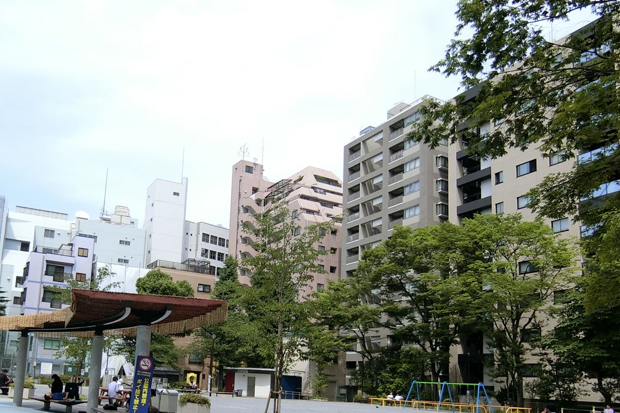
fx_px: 517
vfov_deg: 42.1
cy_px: 317
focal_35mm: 30
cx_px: 203
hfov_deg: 60.4
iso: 80
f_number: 6.9
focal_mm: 4.06
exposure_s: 1/200
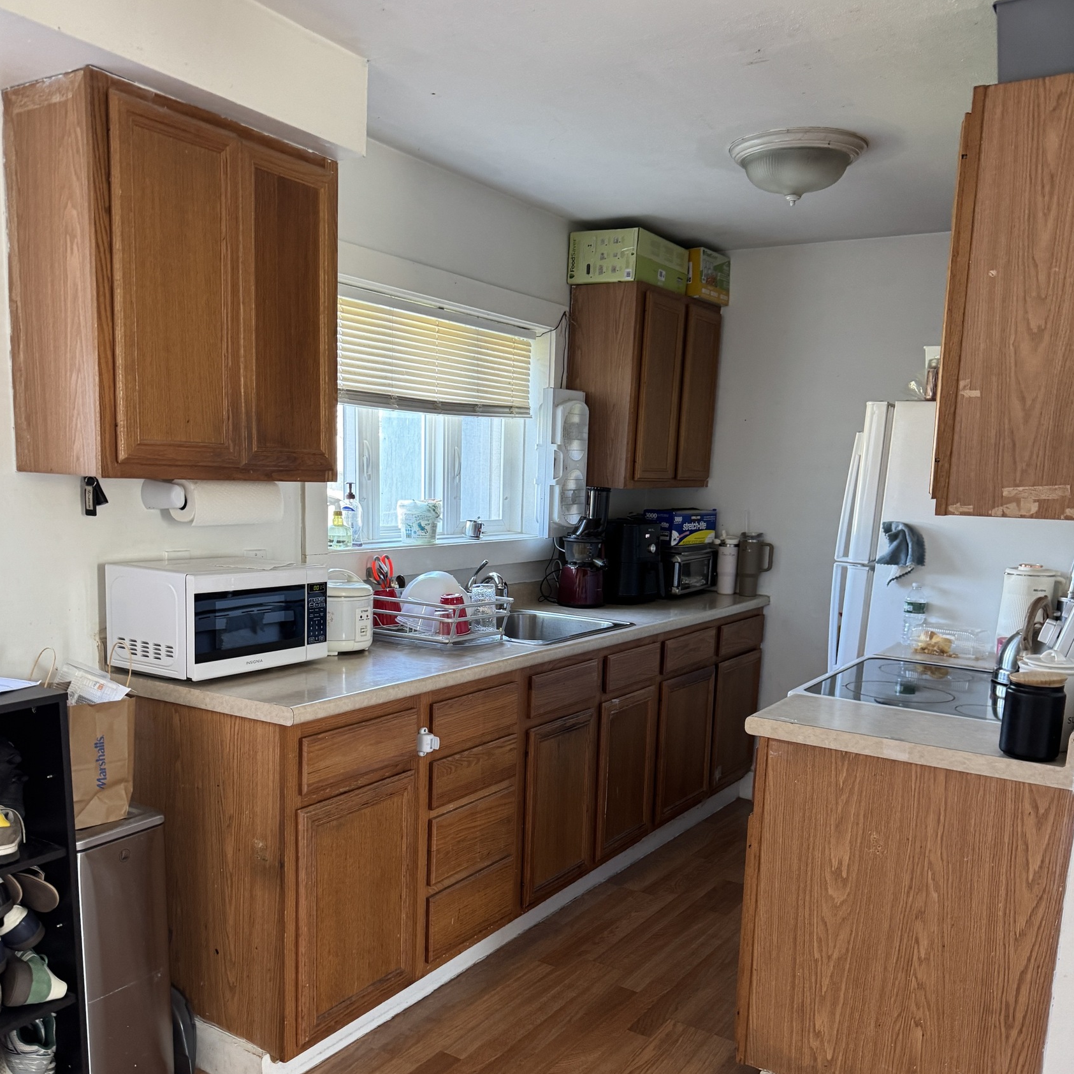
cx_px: 525
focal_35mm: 29
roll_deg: +0.7
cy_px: 650
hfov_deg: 55.6
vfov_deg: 55.2
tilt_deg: -5.1
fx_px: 1018
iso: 320
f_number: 1.78
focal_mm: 6.76
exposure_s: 1/60
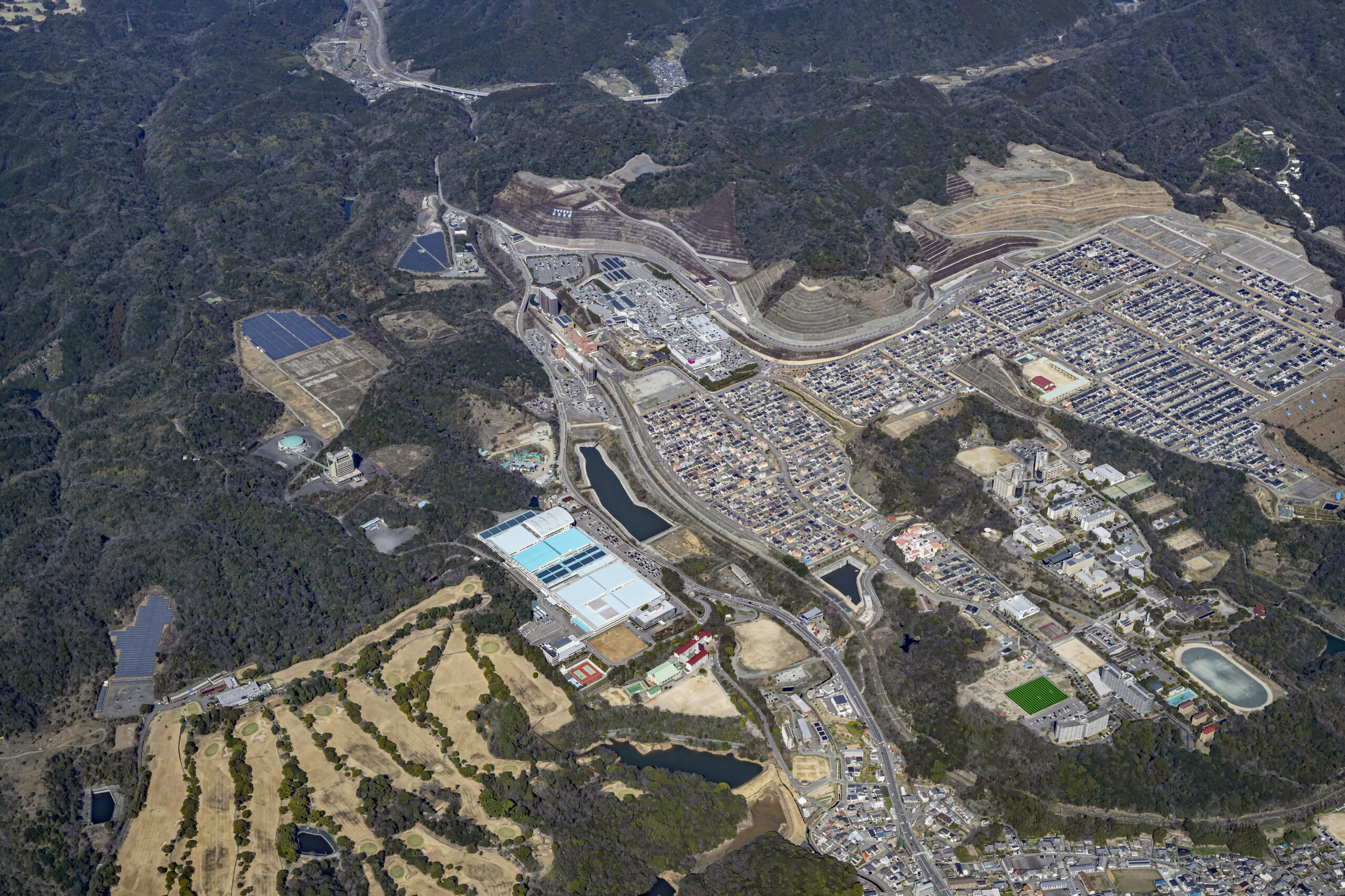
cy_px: 448
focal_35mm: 42
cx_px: 672
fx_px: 1569
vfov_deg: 31.9
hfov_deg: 46.4
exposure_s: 1/1250
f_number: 10
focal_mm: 42
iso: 320
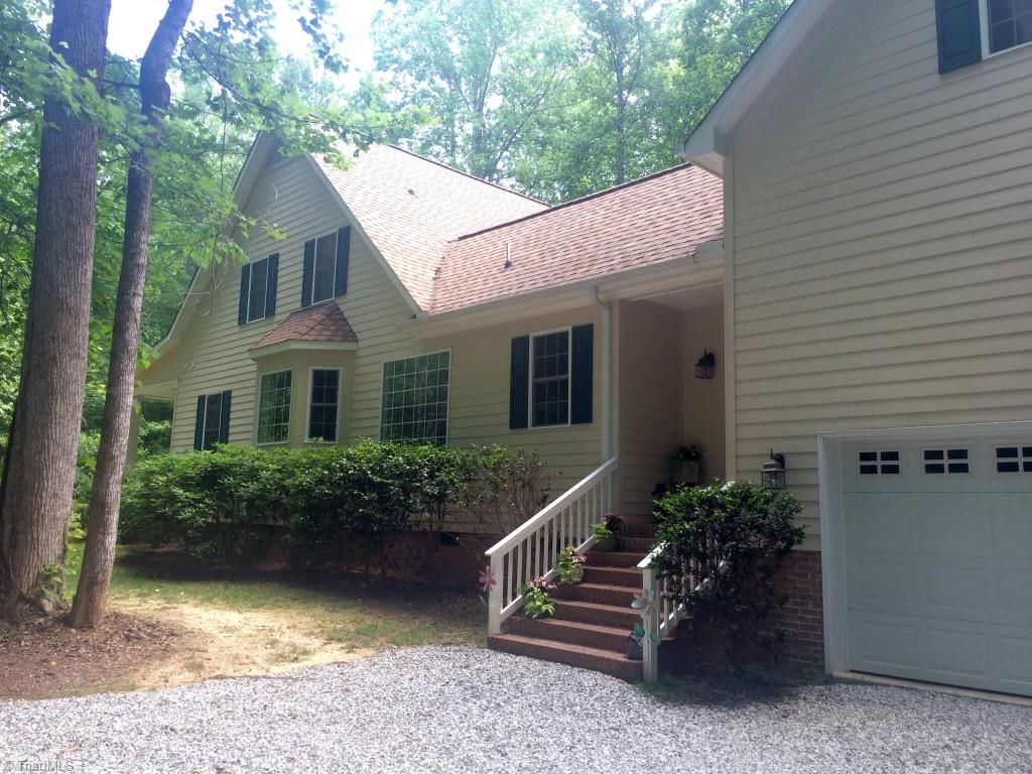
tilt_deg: +7.9
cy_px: 387
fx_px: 865
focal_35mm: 29
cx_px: 516
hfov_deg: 61.7
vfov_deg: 48.2
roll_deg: -0.7
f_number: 2.2
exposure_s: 1/60
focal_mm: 4.15
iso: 40
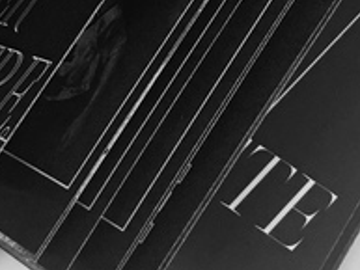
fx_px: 1457
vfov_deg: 9.9
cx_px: 163
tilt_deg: -64.8
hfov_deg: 14.1
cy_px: -268
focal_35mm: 140
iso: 100
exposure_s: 1/17
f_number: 2.2
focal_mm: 4.15
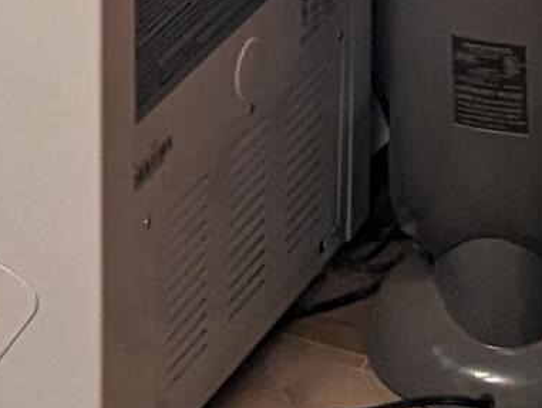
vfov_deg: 6.8
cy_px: -997
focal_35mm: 189
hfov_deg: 10.4
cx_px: 202
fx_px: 2964
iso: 896
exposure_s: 1/120
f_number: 1.85
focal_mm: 6.81
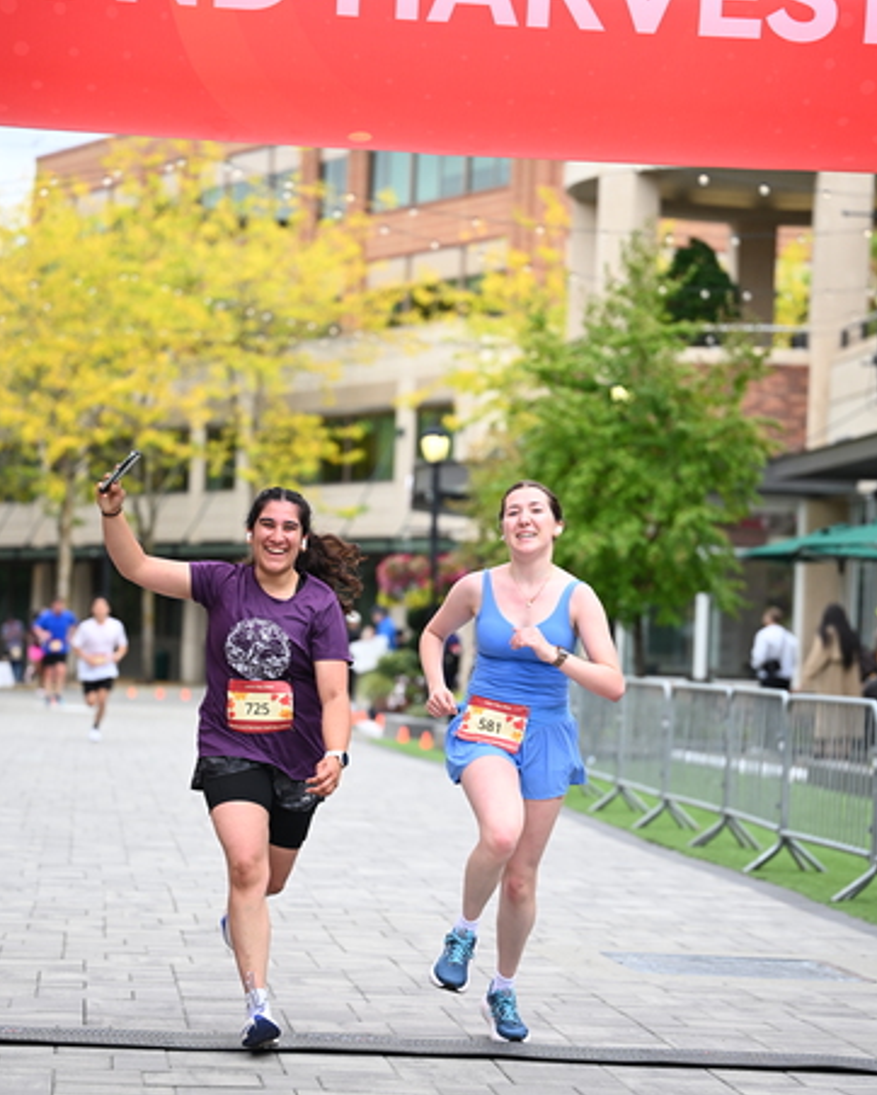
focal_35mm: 105
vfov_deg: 18.3
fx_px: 3404
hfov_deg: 14.7
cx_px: 437
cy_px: 606
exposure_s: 1/2000
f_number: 2.8
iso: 640
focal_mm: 92
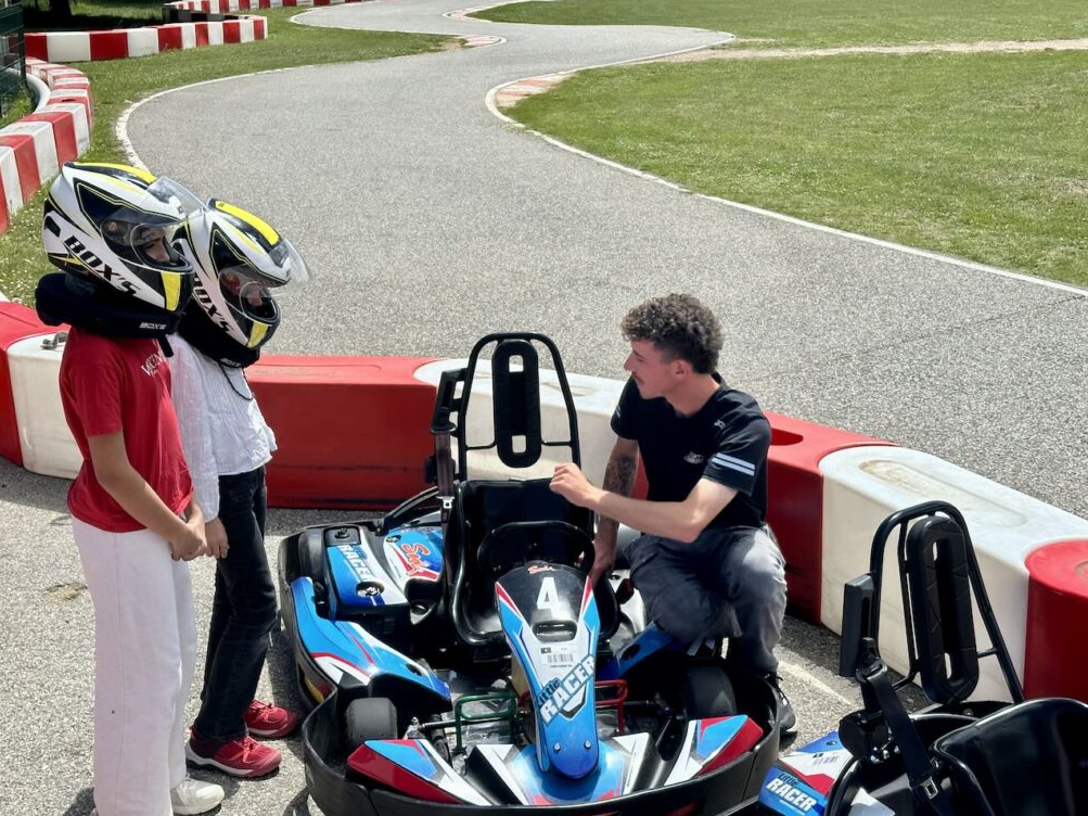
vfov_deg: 29.7
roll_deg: +0.5
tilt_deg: -16.8
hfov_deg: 38.9
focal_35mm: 49
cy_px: 412
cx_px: 534
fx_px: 1540
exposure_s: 1/3472
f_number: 1.78
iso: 64
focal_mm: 6.86
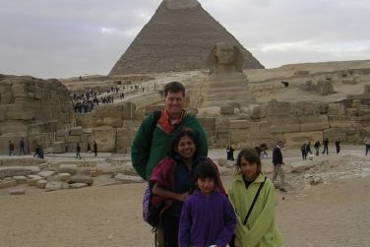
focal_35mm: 56
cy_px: 108
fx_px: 576
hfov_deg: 35.6
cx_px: 191
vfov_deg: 24.2
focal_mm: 5.8
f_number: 2.8
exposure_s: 1/264
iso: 50
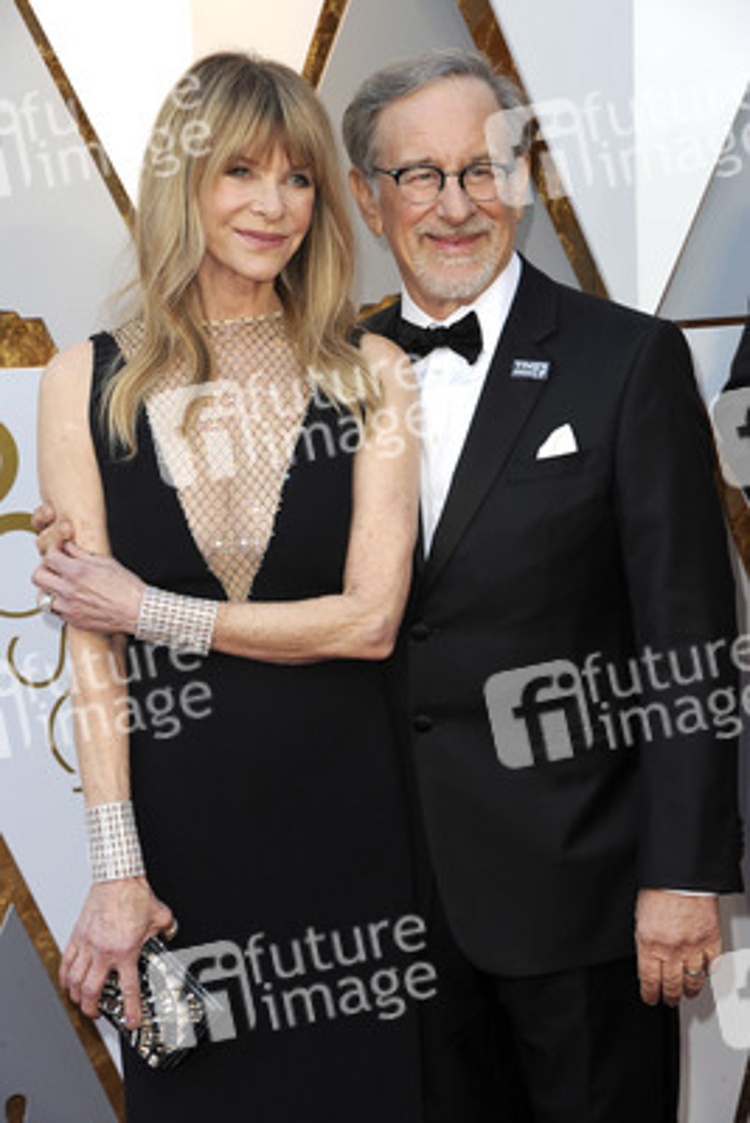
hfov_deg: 11.8
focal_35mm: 116
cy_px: 562
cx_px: 375
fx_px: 3622
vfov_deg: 17.6
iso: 1000
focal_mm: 116
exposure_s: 1/250
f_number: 8
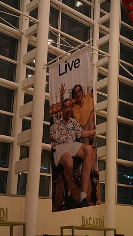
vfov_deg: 31.9
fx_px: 414
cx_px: 71
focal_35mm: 66
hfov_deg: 18.2
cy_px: 118
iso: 3200
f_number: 3.2
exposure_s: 1/200
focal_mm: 62
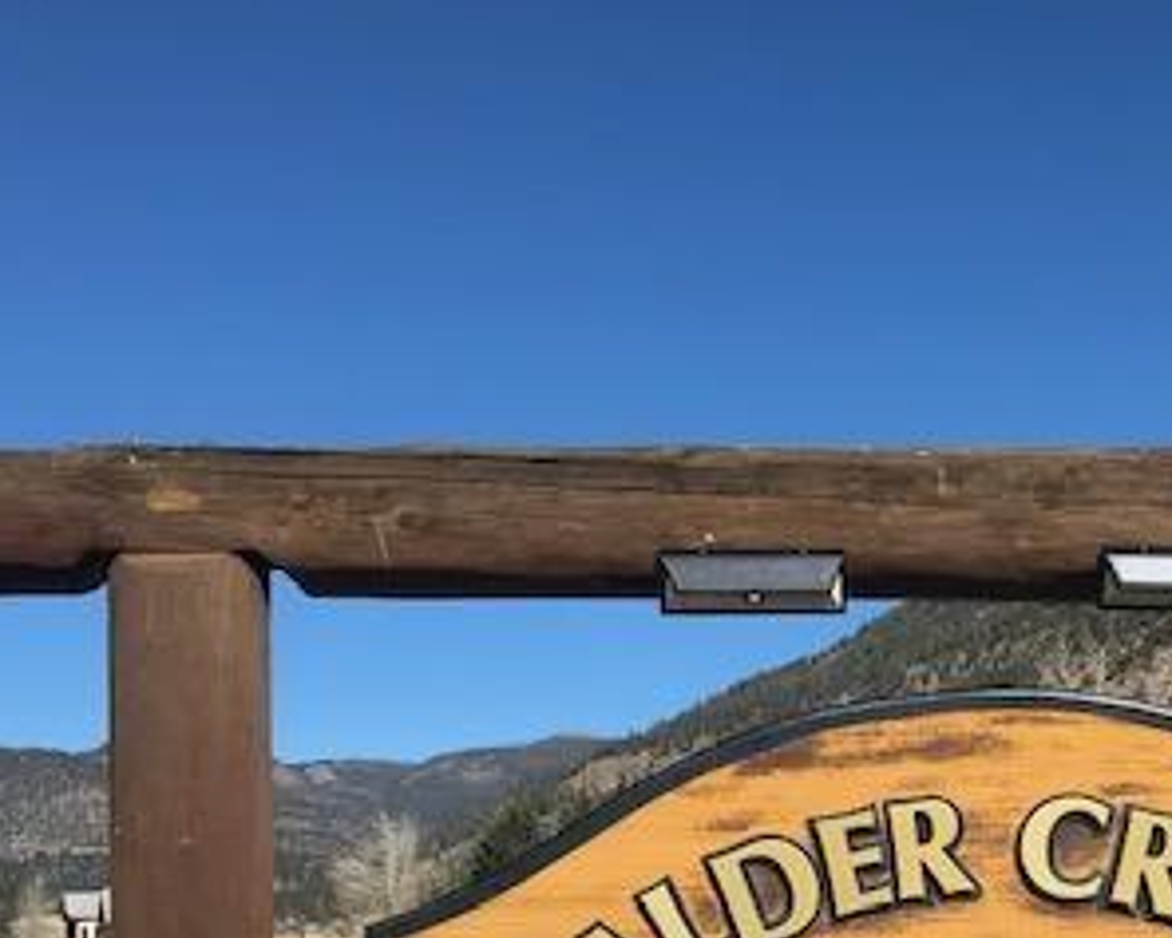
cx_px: 970
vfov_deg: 24.8
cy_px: 906
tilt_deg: +2.0
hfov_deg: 31.0
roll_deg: +1.2
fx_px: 2047
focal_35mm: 59
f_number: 1.8
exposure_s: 1/3195
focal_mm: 3.99
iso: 20
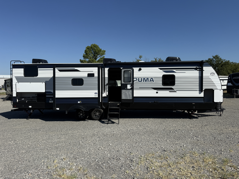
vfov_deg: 56.8
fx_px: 166
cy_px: 90
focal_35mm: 24
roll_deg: -0.8
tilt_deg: -2.7
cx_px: 120
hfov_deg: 71.6
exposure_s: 1/7353
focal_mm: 6.76
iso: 80
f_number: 1.78
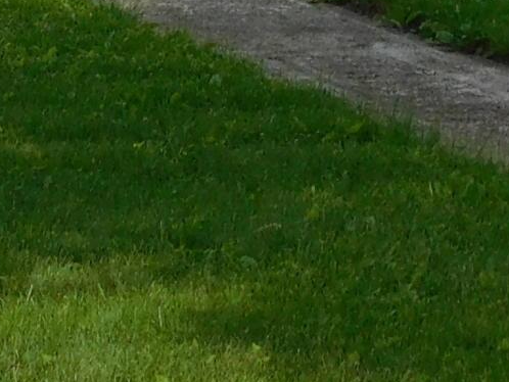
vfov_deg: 5.3
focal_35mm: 271
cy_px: -557
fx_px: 3987
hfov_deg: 7.2
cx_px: -168
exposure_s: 1/800
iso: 125
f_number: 3.7
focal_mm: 8
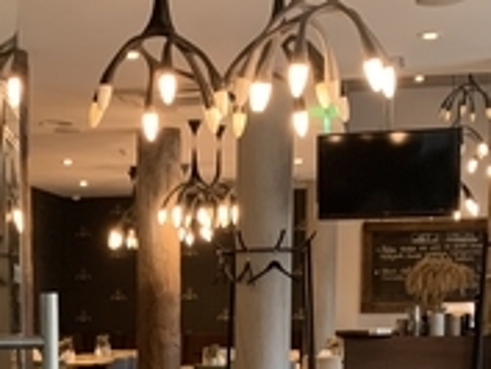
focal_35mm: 88
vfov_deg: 15.9
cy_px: 480
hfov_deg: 22.0
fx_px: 1249
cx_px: 103
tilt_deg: -6.6
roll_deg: +0.1
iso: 400
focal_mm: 4.25
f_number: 1.8
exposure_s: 1/33
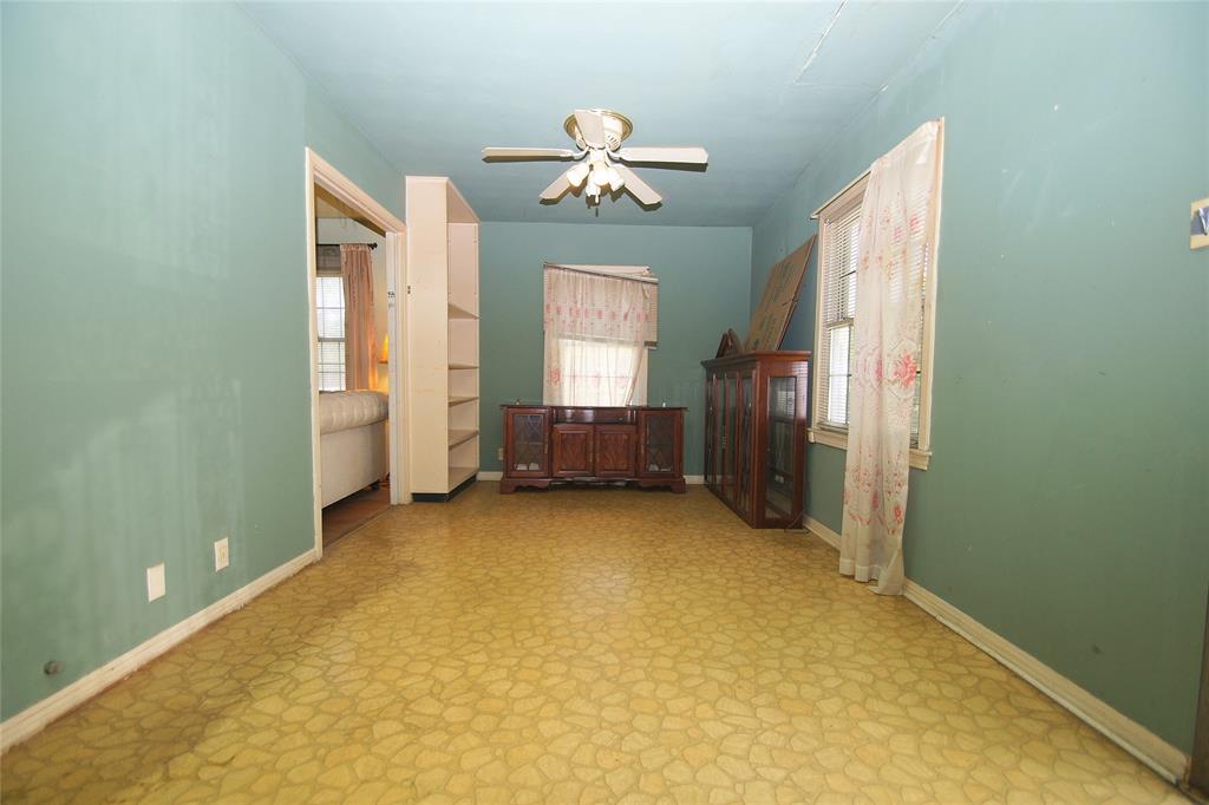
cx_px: 604
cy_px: 402
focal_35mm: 15
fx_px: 504
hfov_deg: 100.4
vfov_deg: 77.3
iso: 320
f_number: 3.5
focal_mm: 10
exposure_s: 1/60
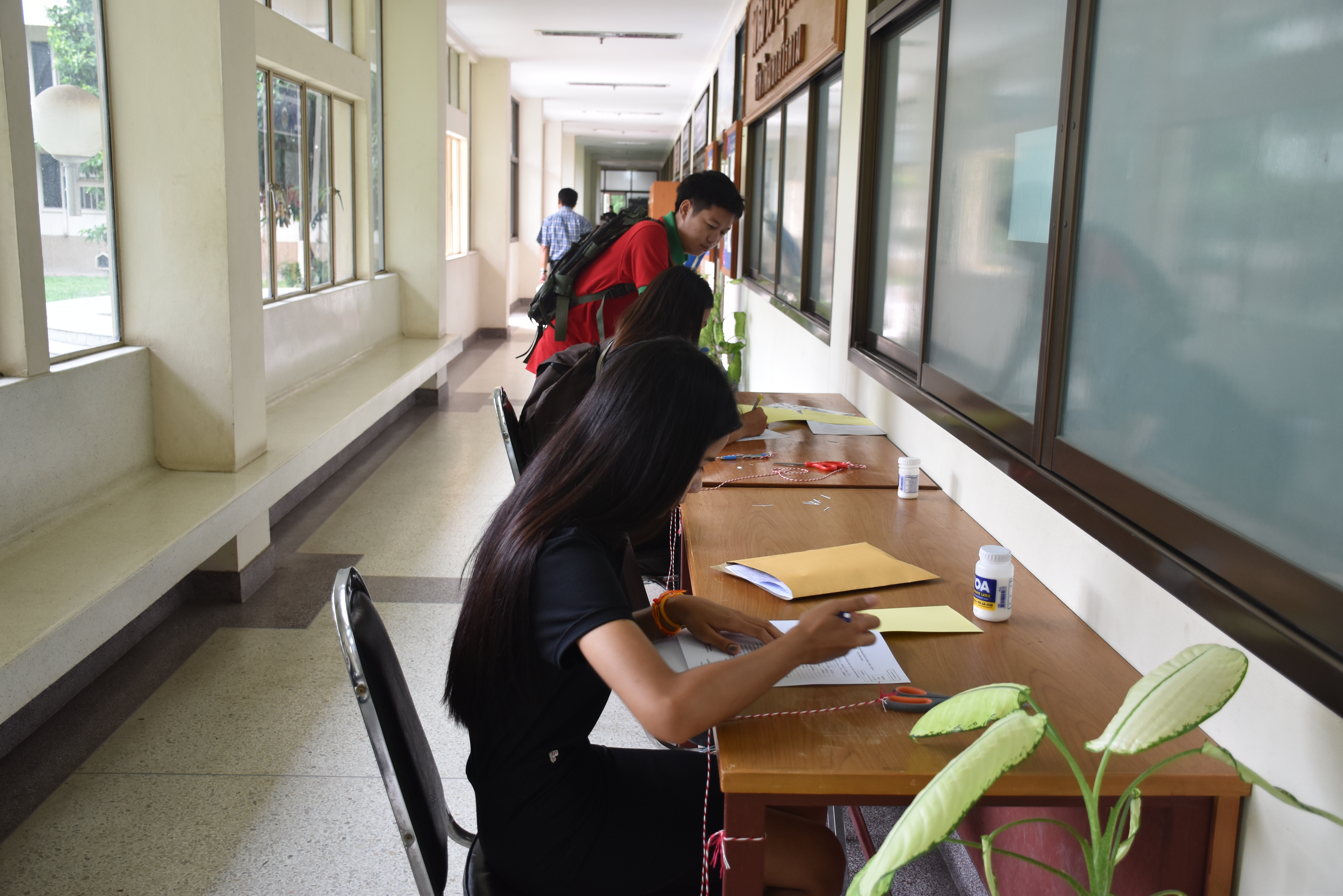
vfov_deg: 40.0
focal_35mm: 33
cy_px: 448
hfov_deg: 57.2
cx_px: 672
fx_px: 1231
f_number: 4
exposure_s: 1/60
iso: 500
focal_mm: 22
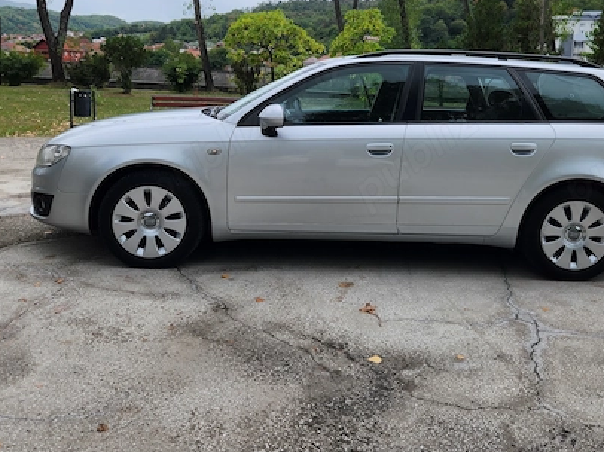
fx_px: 593
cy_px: 149
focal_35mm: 34
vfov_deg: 41.2
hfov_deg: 53.8
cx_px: 347
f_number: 1.8
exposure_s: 1/437
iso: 20
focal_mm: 5.4
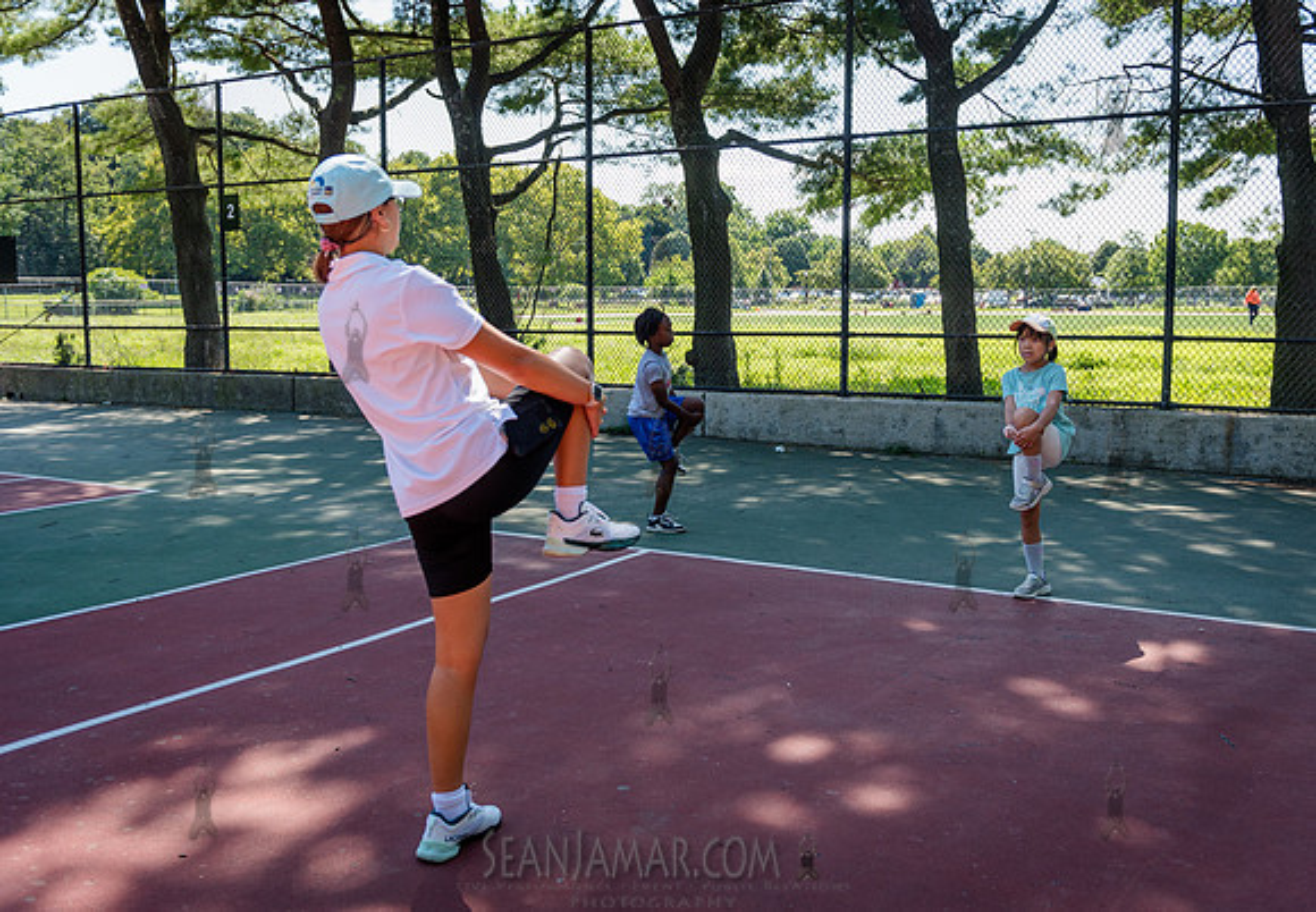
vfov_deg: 40.5
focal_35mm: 33
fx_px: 1237
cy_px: 433
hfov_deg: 55.9
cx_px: 718
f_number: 3.5
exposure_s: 1/640
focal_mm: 31
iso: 200
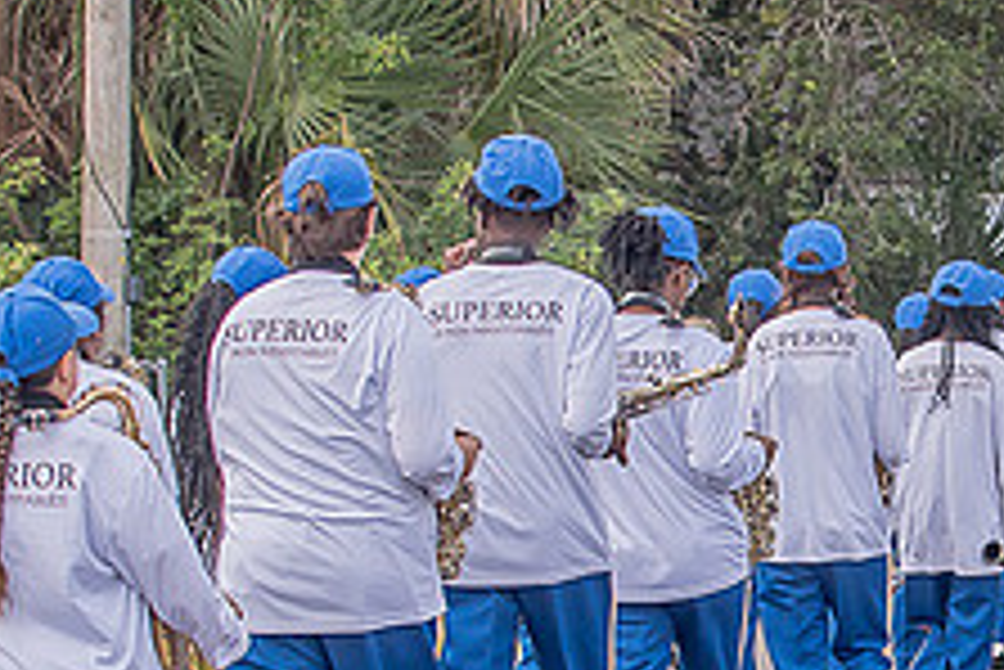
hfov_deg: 12.1
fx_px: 4688
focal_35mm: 168
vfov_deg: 8.2
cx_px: 907
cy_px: 515
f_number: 4
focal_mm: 35
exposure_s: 1/1600
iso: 100
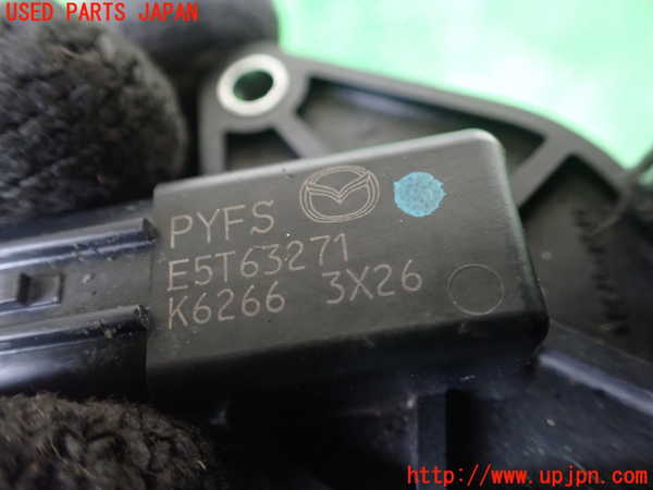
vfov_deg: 46.8
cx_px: 326
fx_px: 566
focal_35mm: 30
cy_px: 245
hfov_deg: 60.0
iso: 1250
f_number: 2.3
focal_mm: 5.4
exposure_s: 1/30
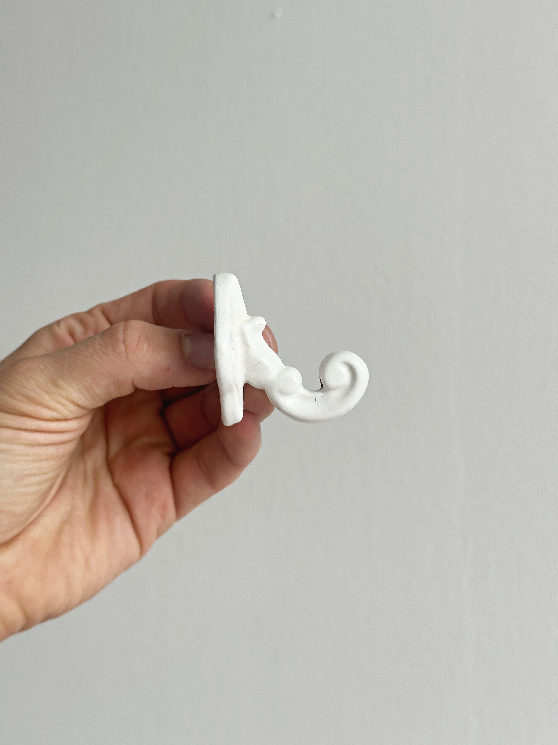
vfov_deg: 39.7
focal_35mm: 48
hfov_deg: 30.2
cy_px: 372
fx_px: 1033
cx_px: 279
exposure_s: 1/642
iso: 64
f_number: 1.78
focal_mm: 6.86
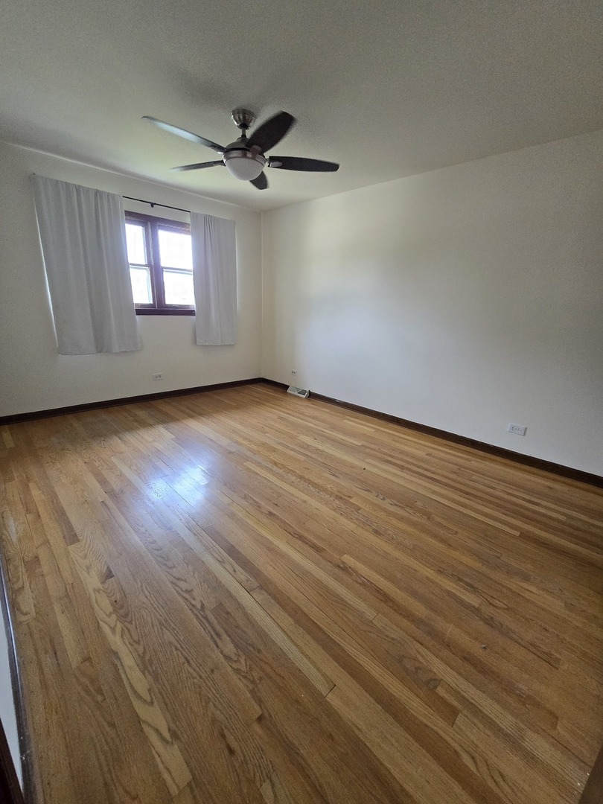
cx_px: 302
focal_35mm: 13
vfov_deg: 106.2
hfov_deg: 89.9
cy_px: 402
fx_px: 302
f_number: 2.2
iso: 500
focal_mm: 2.2
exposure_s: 1/100
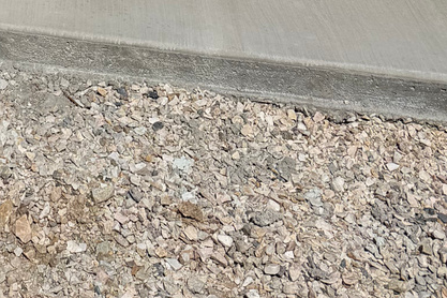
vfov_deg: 11.7
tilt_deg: -3.4
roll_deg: -0.8
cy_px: -455
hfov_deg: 20.0
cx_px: -164
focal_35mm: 92
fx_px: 1142
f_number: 1.78
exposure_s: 1/11905
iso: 80
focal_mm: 6.76
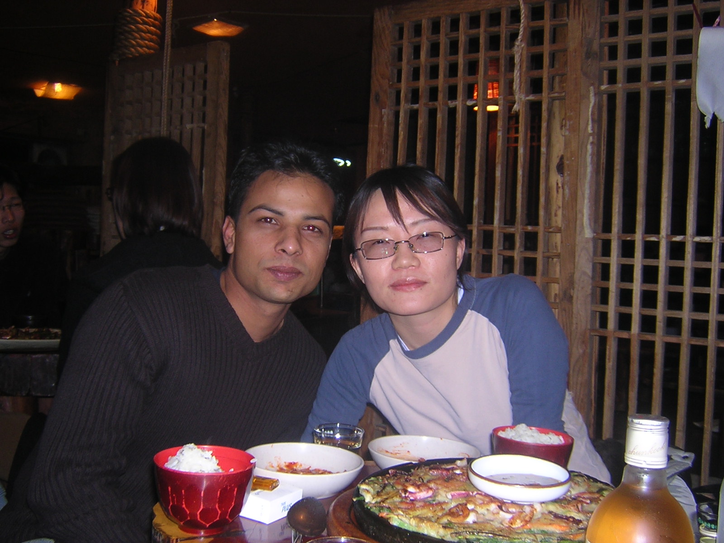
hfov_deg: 51.4
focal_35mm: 36
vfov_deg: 39.7
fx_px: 753
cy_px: 272
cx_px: 362
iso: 100
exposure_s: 1/60.1
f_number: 2.6
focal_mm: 4.7
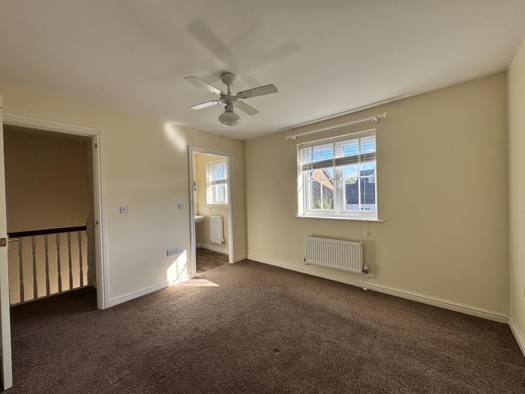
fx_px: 212
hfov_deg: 102.1
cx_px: 262
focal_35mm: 14
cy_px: 197
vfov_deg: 85.7
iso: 40
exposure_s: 1/202
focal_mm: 2.22
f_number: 2.2
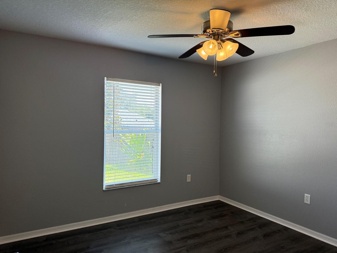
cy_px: 124
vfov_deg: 54.9
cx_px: 171
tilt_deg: -0.7
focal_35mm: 25
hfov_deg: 69.4
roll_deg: -0.7
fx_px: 243
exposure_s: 1/228
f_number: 1.78
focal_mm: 6.76
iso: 160
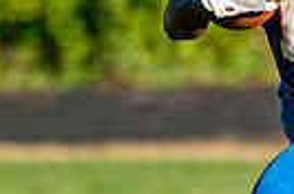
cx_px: 591
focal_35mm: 2722
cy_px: 143
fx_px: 22177
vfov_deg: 0.5
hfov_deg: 0.8
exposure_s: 1/1000
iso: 1000
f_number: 5.6
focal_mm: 397
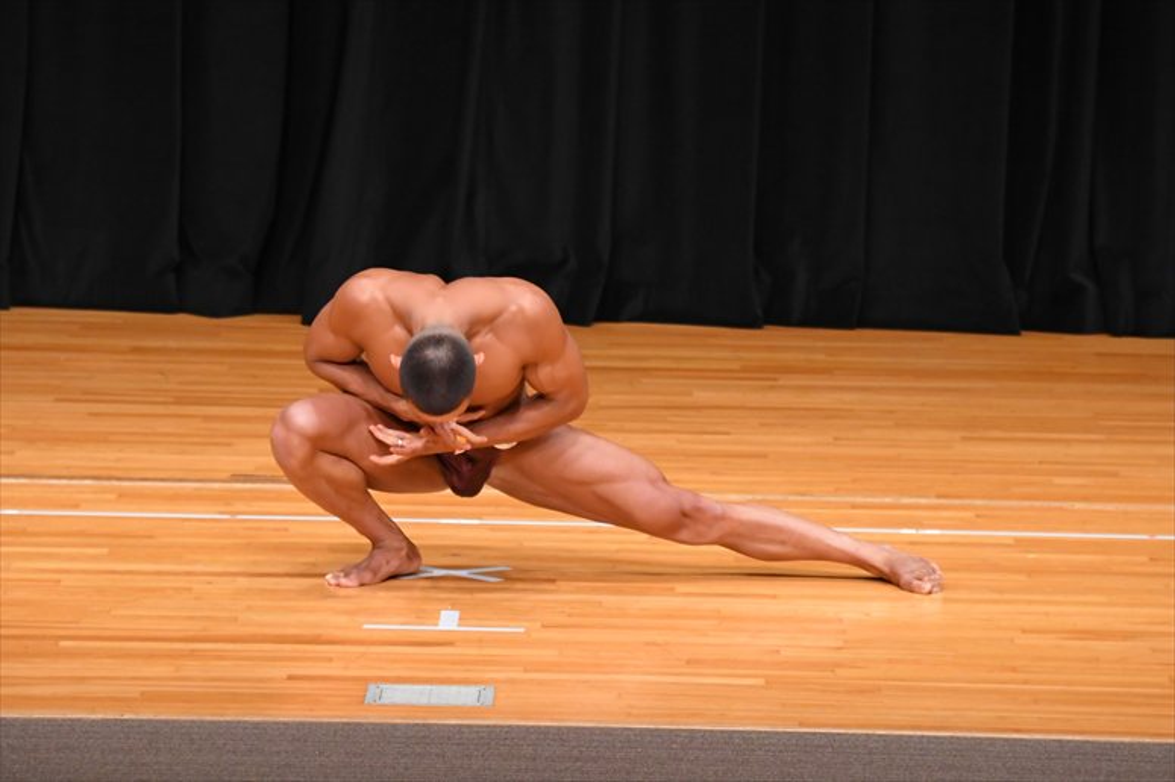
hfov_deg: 6.0
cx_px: 588
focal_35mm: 345
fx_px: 11255
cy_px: 391
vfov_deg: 4.0
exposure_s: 1/400
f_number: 5.6
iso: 4000
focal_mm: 230
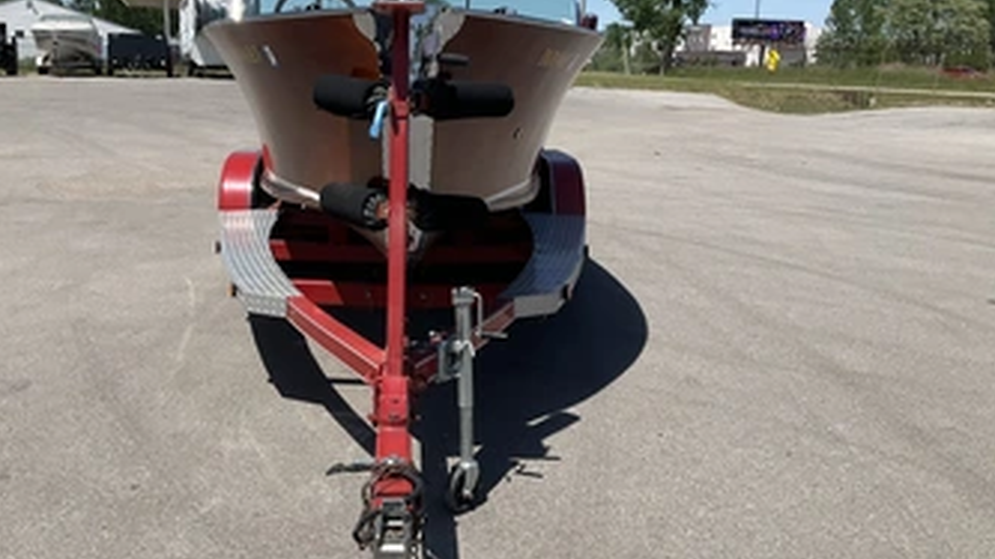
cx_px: 400
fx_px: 1002
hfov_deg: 52.5
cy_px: 248
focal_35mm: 38
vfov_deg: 31.1
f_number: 1.8
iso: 25
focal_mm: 3
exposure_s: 1/2538
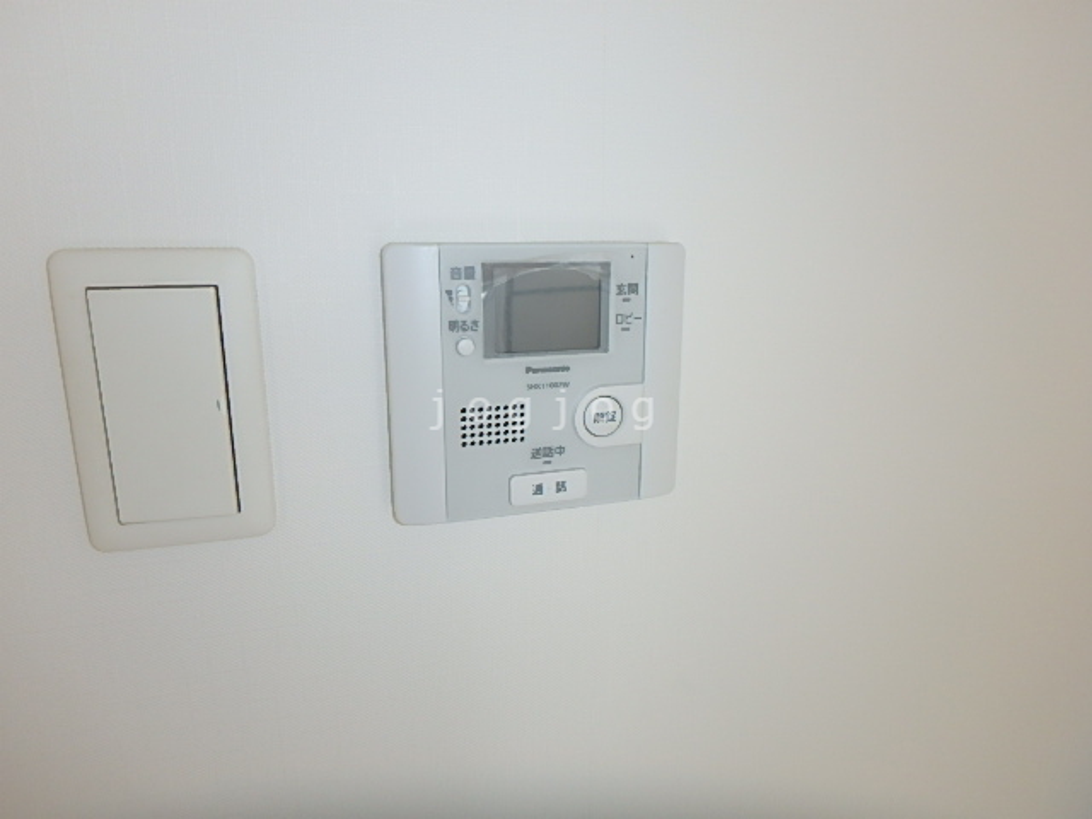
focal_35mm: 21
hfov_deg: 79.0
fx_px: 662
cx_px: 546
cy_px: 410
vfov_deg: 63.4
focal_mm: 3.7
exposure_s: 1/60
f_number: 3.5
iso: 160
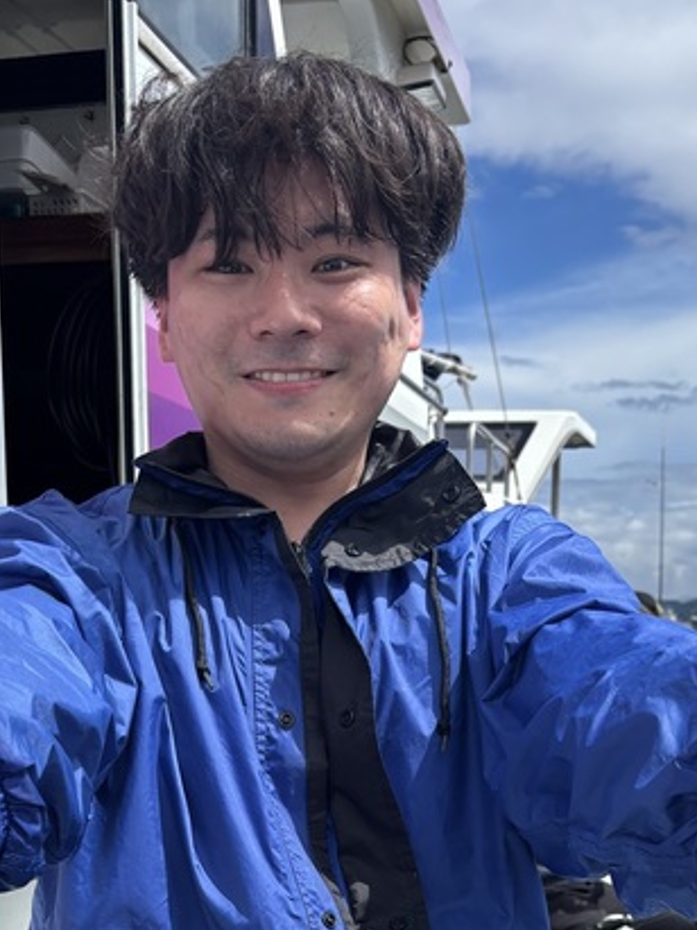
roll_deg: +1.4
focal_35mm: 54
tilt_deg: -11.8
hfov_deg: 27.0
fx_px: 1450
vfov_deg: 32.7
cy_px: 923
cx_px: 326
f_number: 1.6
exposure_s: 1/3534
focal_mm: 5.96
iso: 50
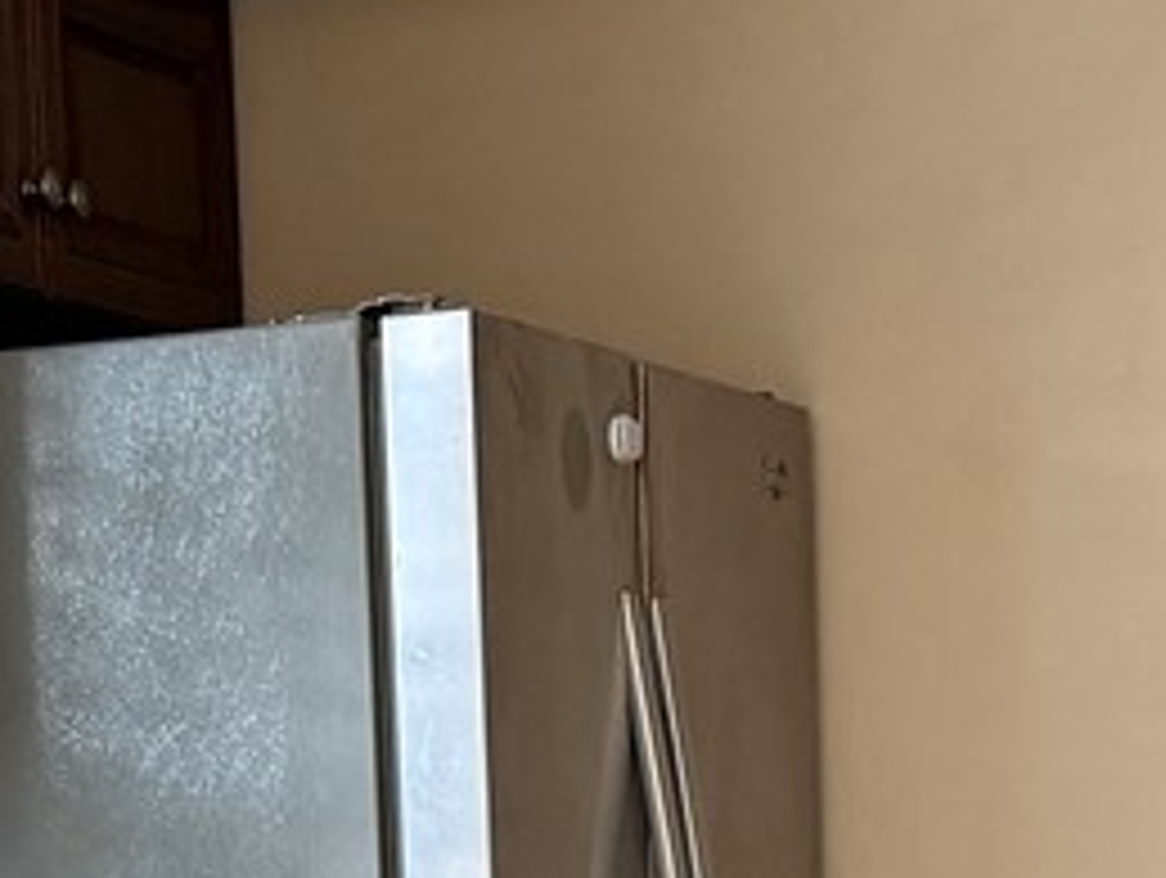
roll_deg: +3.6
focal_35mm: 148
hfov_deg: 13.3
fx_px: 4992
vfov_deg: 9.5
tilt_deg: -8.1
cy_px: 1657
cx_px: 212
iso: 160
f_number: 1.78
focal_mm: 6.76
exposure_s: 1/60
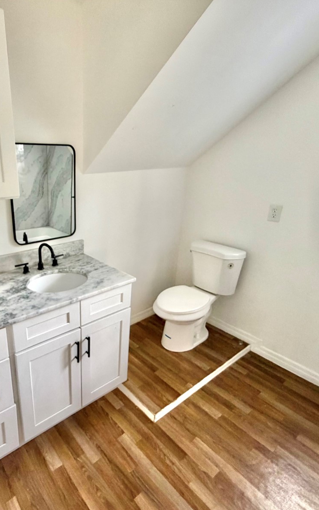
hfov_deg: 57.5
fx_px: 278
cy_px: 255
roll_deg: -0.3
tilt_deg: -20.0
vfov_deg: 85.1
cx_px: 92
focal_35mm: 20
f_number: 2.2
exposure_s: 1/60
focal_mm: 2.22
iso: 250
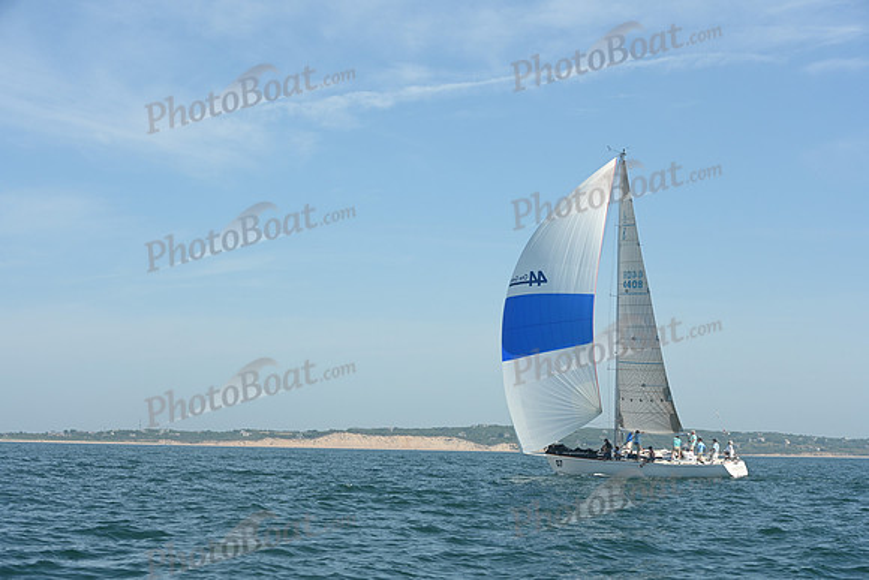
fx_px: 1690
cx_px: 434
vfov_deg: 19.5
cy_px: 290
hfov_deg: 28.8
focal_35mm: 70
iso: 320
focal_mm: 70
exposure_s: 1/1000
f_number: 7.1
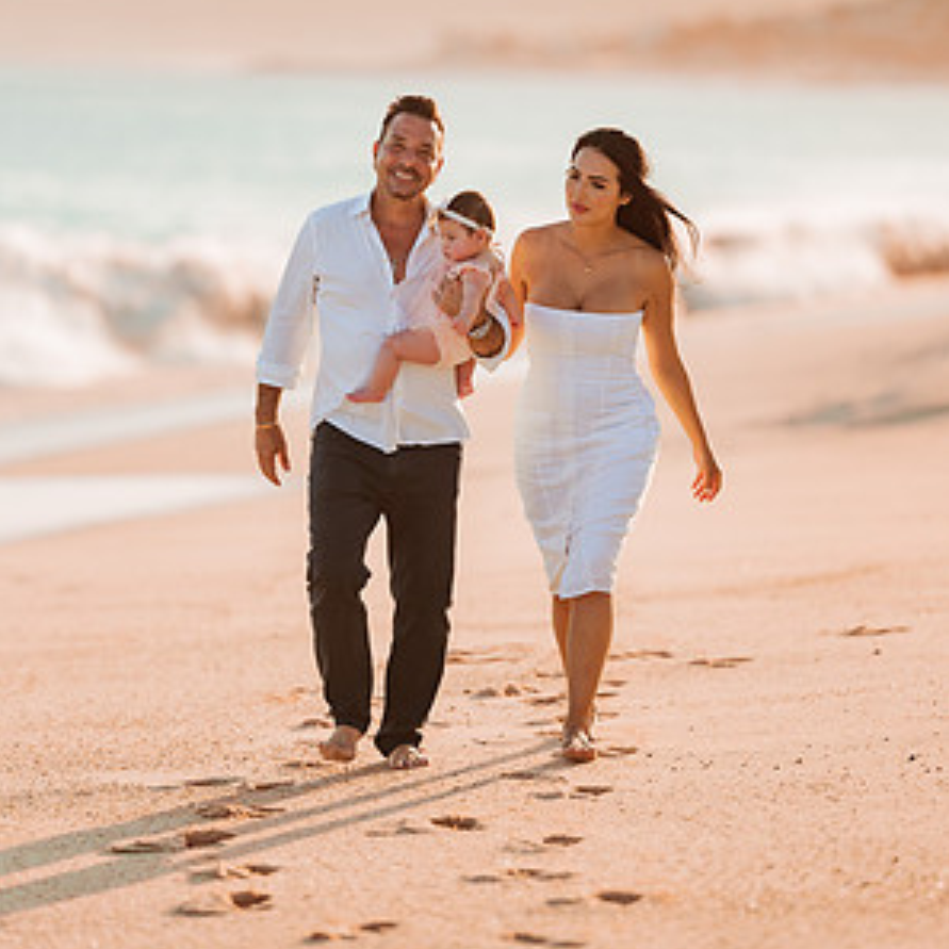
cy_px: 262
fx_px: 5397
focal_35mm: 174
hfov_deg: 10.0
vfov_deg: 10.0
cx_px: 476
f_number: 1.8
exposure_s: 1/3200
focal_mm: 135
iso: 100
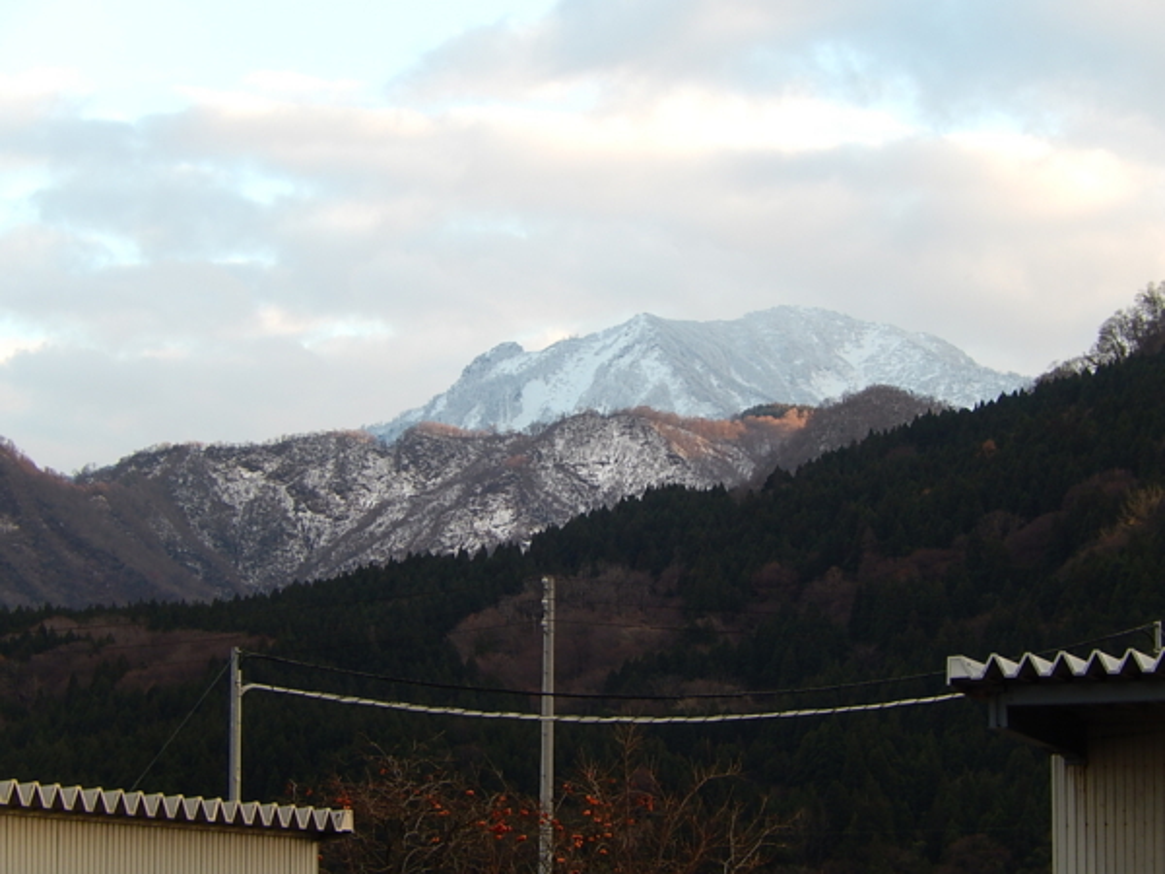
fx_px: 4510
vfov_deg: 11.1
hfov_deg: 14.7
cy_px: 437
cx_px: 582
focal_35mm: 134
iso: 125
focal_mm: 24.1
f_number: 5.6
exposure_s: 1/50
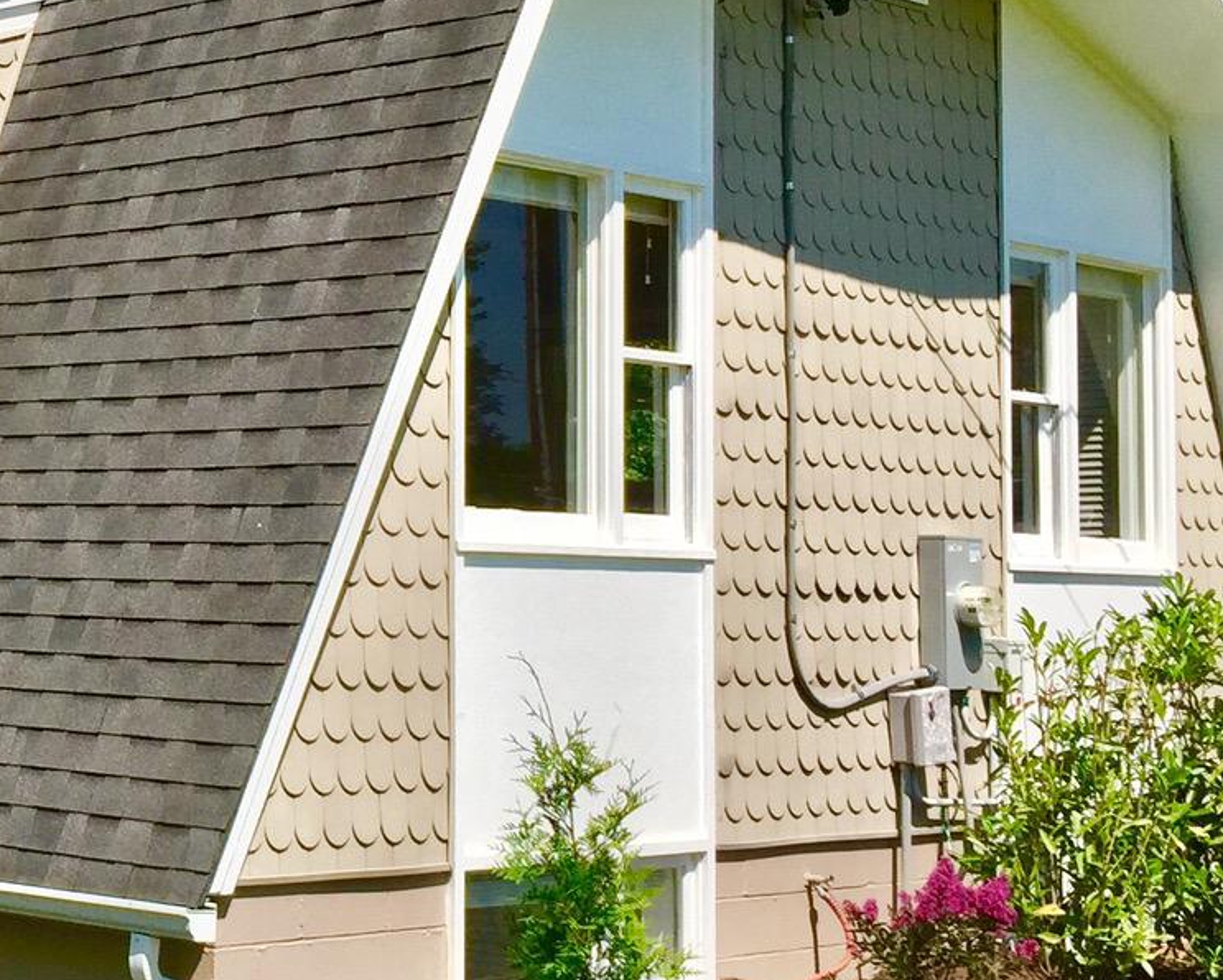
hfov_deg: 22.8
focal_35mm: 78
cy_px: 385
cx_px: -171
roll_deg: -2.6
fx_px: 2824
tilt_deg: +4.5
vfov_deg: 19.6
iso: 32
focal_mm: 4.15
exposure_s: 1/2475
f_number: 2.2
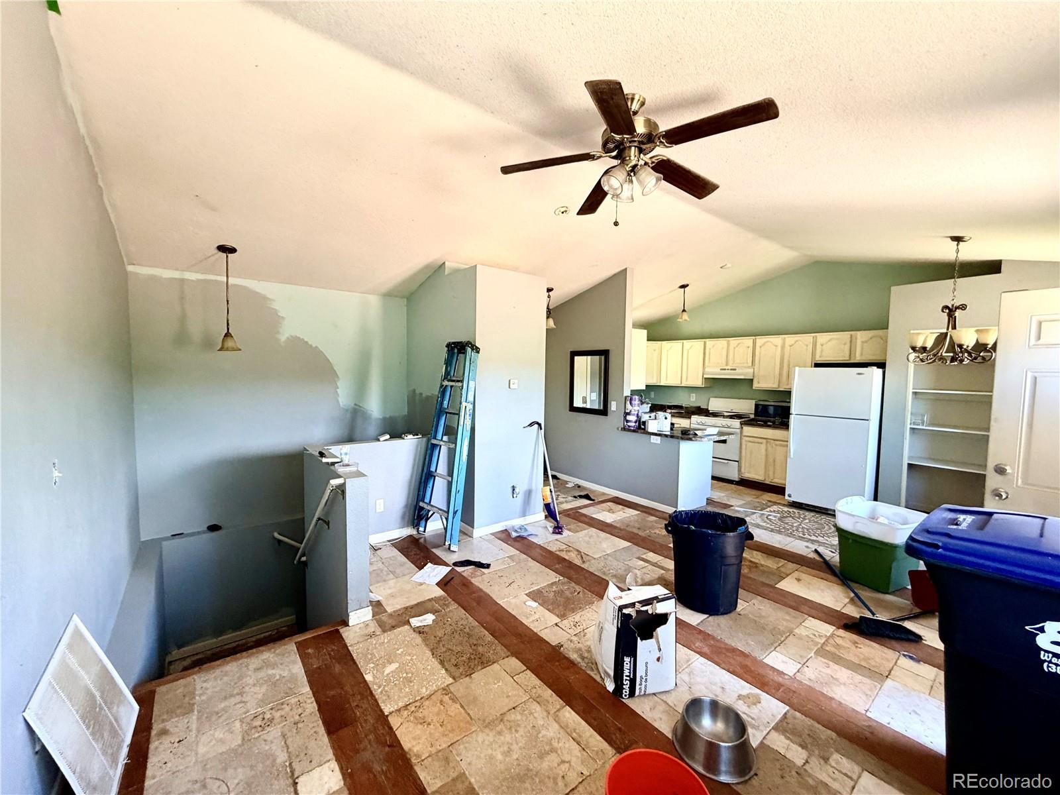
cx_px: 530
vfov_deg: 85.7
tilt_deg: -3.2
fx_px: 429
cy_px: 398
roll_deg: -0.6
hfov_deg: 102.1
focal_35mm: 14
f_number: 2.2
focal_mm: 2.22
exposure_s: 1/60
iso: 400
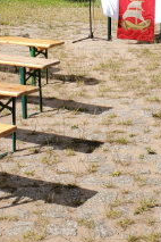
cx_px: 127
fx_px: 570
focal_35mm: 85
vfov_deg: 22.7
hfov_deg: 16.0
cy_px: -15
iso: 50
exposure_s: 1/1591
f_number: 2.4
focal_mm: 4.3
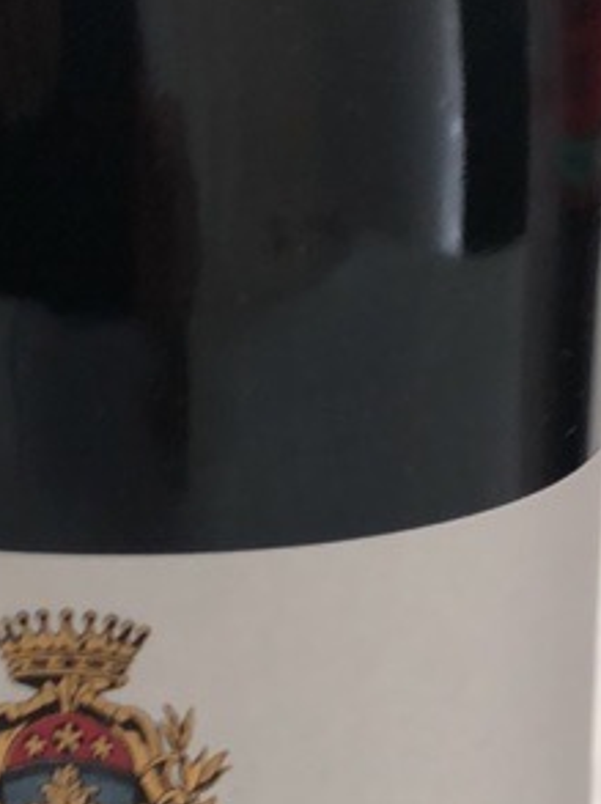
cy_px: 686
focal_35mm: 140
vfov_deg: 14.0
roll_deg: +2.4
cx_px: 277
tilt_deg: -21.2
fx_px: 3248
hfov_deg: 10.6
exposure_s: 1/50
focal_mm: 4
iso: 64
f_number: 1.8
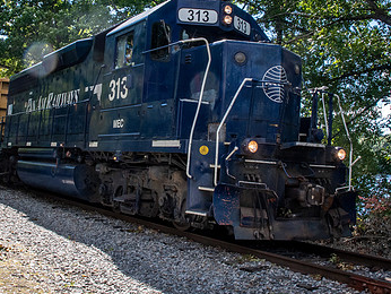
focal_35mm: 46
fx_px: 520
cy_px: 90
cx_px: 168
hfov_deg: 41.1
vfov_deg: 31.2
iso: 500
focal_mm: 16
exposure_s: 1/250
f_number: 11
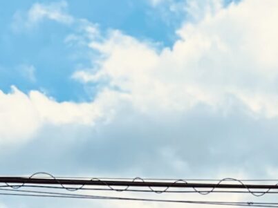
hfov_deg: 12.7
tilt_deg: +11.0
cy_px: 603
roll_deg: -0.9
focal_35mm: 153
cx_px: 298
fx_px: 1228
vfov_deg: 8.3
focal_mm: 6.86
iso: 80
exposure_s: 1/1183
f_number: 1.78
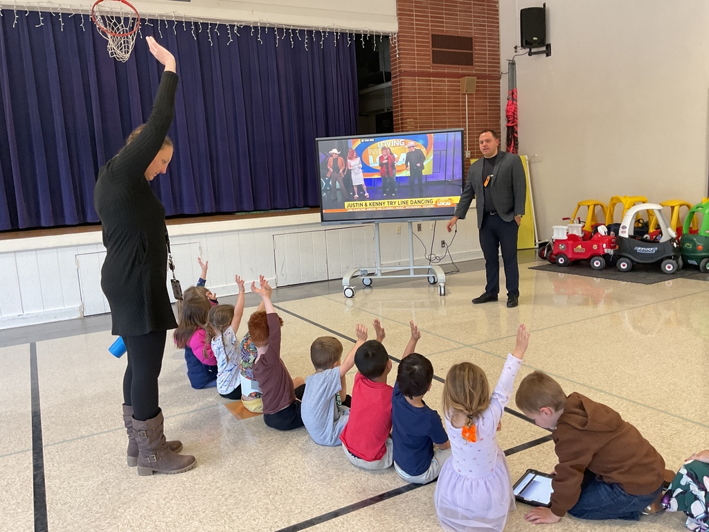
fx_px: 594
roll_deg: +3.1
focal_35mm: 29
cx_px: 354
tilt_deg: -9.8
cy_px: 266
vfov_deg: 48.2
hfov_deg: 61.7
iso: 100
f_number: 1.8
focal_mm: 3
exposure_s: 1/60
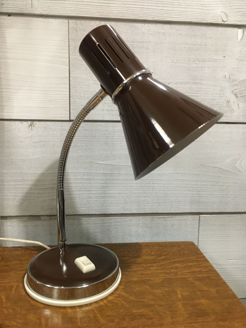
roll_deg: -1.1
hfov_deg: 48.2
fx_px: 275
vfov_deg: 61.7
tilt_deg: -7.6
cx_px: 123
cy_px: 164
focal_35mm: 29
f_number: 2.2
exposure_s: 1/17
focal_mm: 4.15
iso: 200
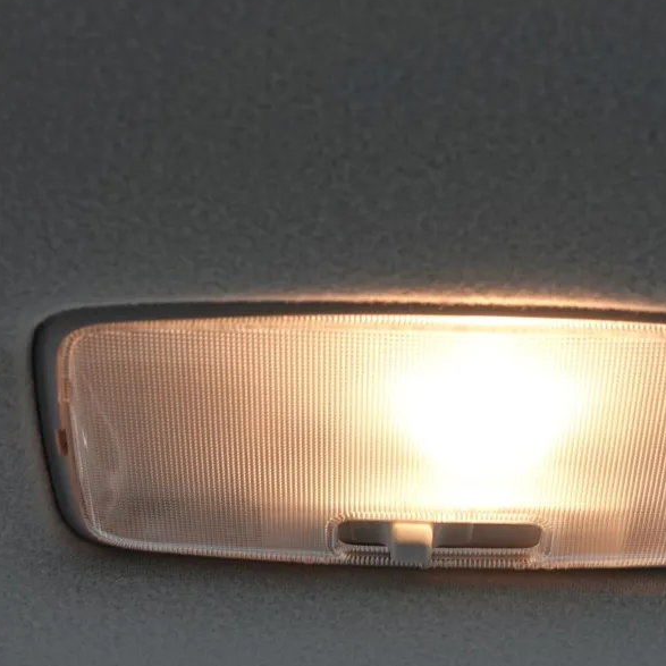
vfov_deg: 17.0
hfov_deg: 17.0
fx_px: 2220
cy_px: 425
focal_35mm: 102
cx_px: 515
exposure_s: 1/60
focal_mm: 21.32
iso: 125
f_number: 3.5
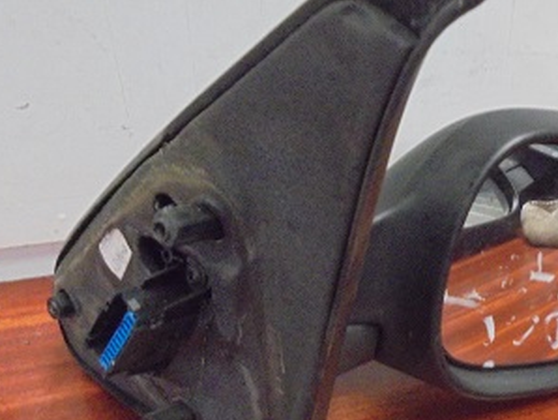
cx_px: 457
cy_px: 258
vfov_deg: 32.1
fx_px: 726
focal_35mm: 45
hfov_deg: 40.1
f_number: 3.5
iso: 800
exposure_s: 1/13
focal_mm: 4.6
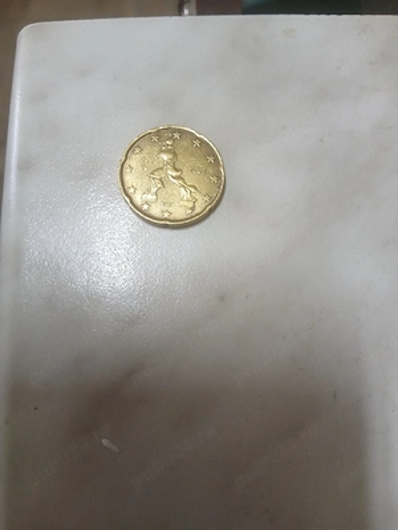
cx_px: 199
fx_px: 399
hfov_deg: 53.1
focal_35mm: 26
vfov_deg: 67.3
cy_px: 265
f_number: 1.8
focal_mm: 3.98
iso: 100
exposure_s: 1/50.3
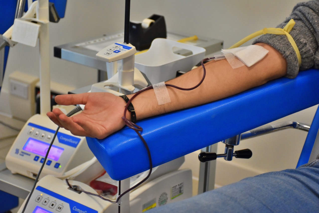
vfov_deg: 15.2
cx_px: 160
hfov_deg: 22.6
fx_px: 797
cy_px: 106
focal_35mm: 90
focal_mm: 60
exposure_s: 1/125
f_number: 5
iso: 2000
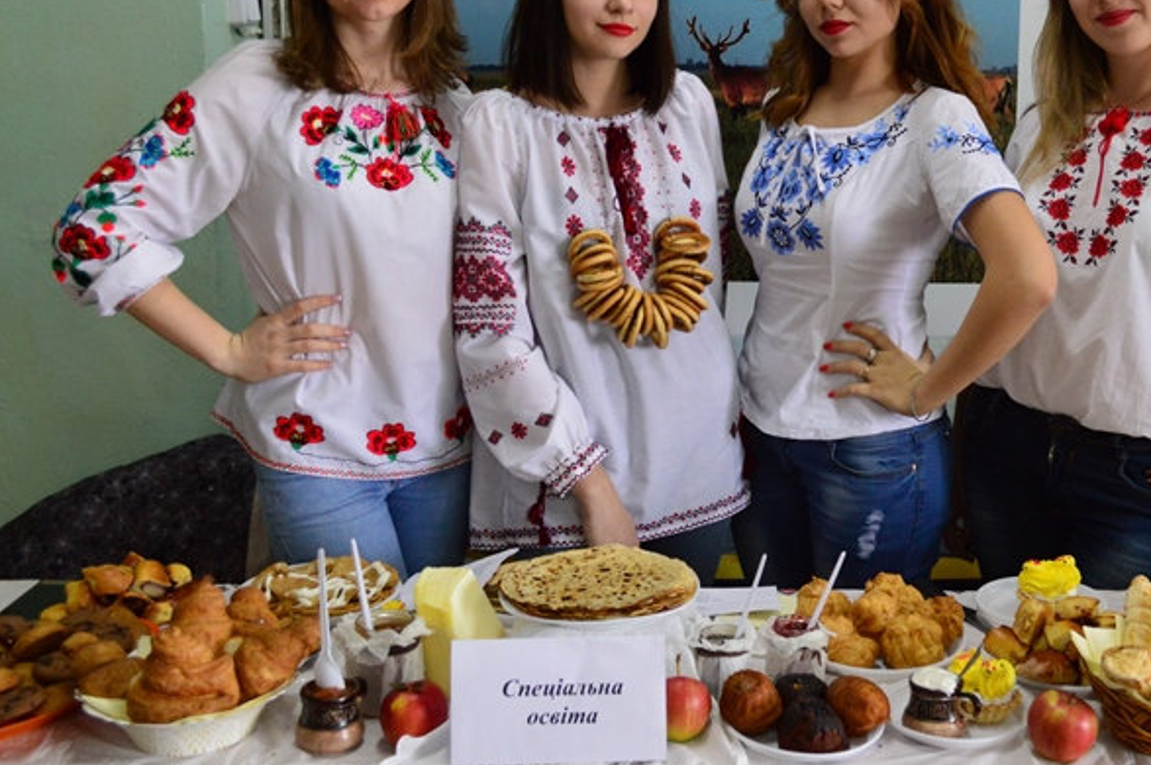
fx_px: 1437
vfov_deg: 29.6
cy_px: 259
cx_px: 778
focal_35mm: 45
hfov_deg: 43.0
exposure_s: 1/100
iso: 1600
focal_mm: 22
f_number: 5
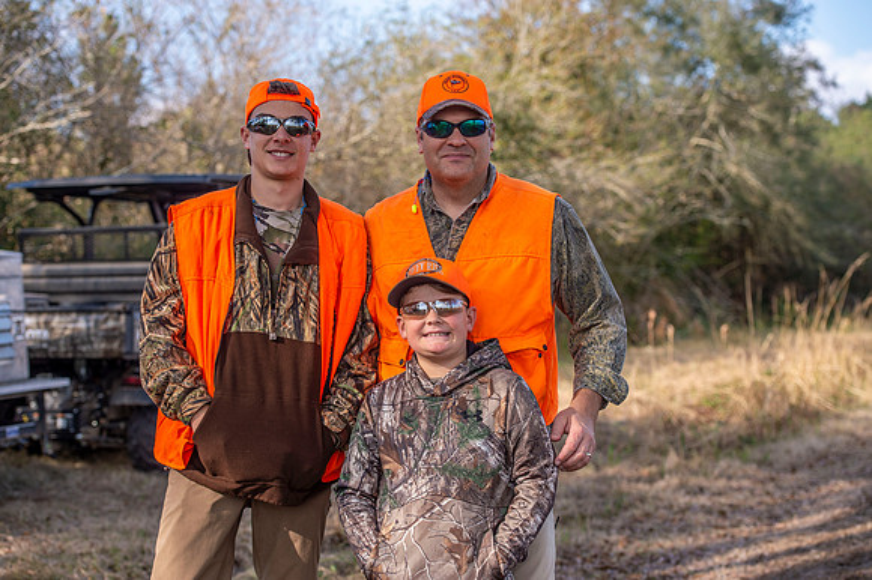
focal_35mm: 78
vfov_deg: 17.5
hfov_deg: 26.0
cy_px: 290
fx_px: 1888
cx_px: 436
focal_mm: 78
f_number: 5
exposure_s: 1/500
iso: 200
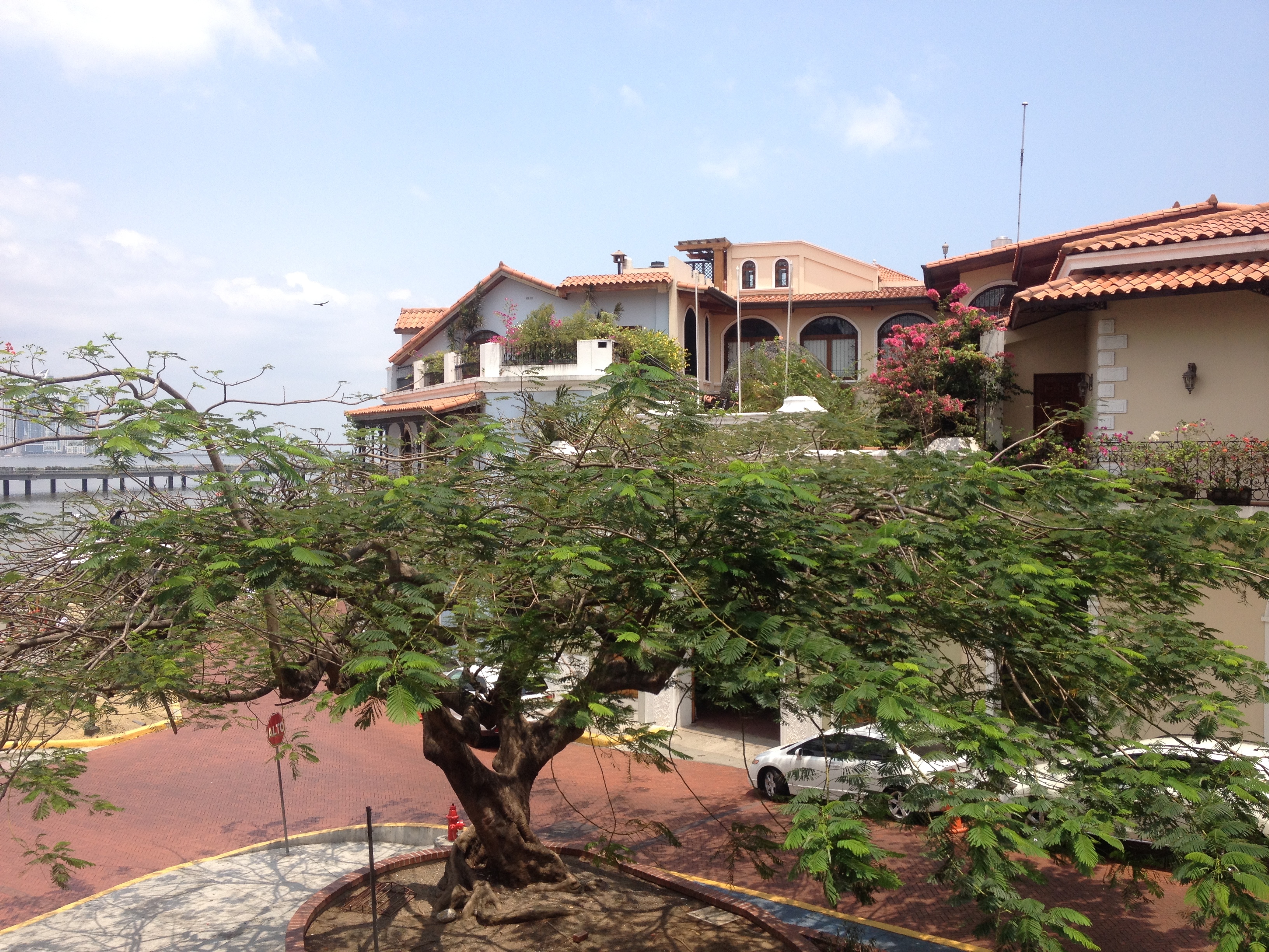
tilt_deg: -4.9
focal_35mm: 35
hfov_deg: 52.6
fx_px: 1283
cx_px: 634
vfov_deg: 40.7
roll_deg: +0.6
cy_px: 476
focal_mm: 4.28
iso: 50
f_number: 2.4
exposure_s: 1/1314
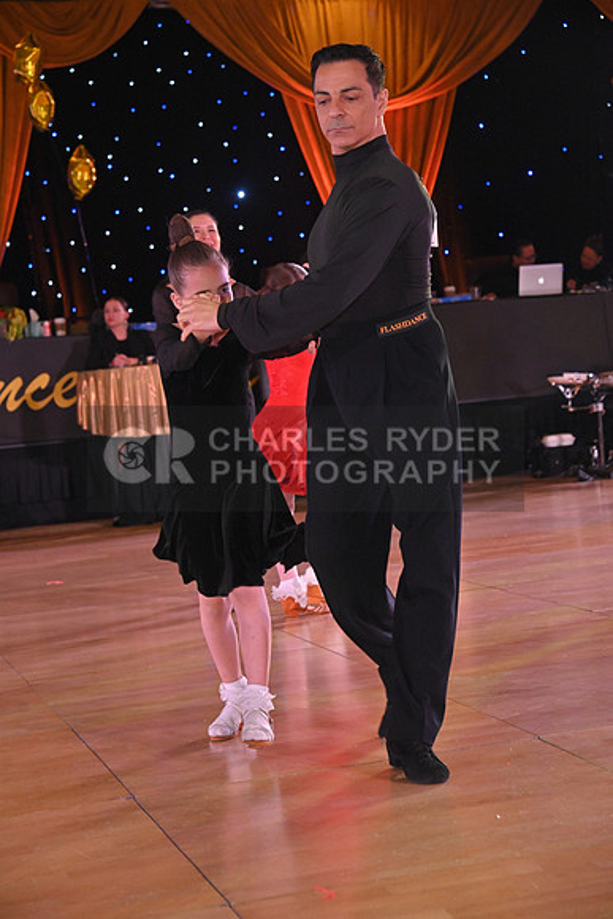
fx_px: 1914
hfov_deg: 18.2
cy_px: 460
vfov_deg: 27.0
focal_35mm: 75
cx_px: 306
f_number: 6.3
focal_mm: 75
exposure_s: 1/320
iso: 3200
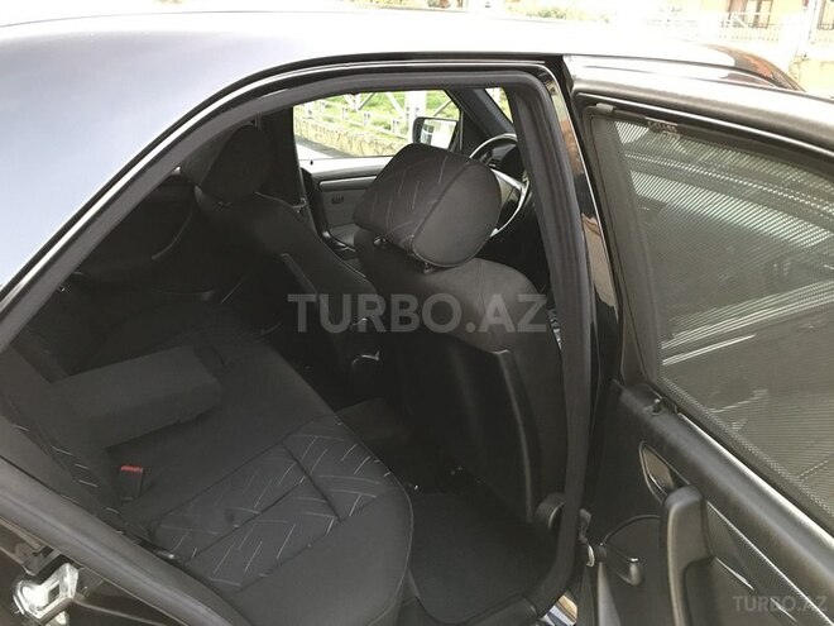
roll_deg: -1.0
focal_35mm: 28
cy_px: 313
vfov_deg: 49.7
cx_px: 417
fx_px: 675
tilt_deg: -23.9
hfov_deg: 63.4
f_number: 1.8
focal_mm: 3.99
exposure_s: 1/13
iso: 100
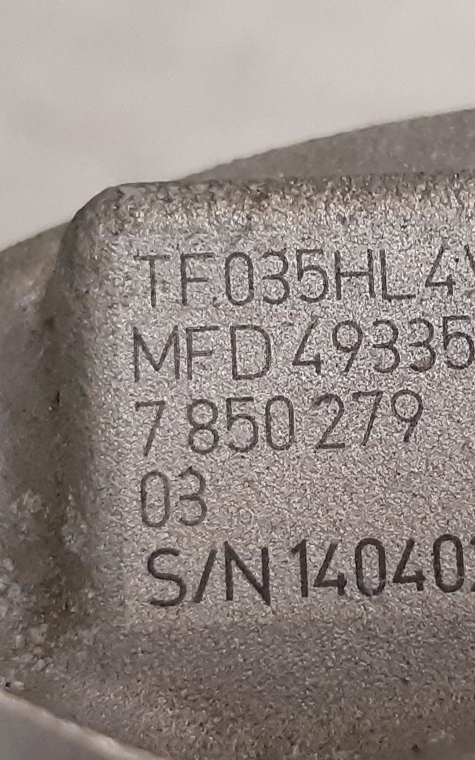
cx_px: 423
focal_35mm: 43
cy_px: 366
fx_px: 891
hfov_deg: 28.7
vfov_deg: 46.2
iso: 200
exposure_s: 1/50
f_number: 1.7
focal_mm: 3.93
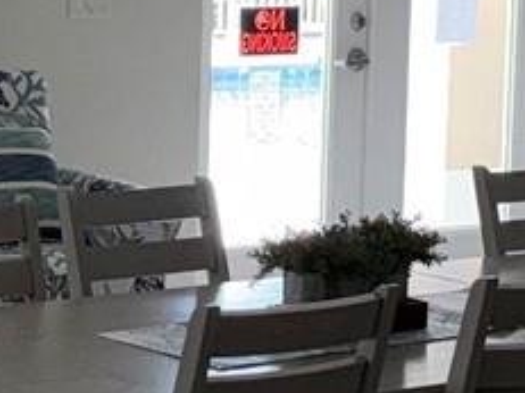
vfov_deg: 8.9
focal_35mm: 166
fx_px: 2516
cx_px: 93
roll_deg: -2.1
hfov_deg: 11.9
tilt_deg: -3.9
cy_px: 18
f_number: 1.78
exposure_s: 1/236
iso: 100
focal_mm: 6.76
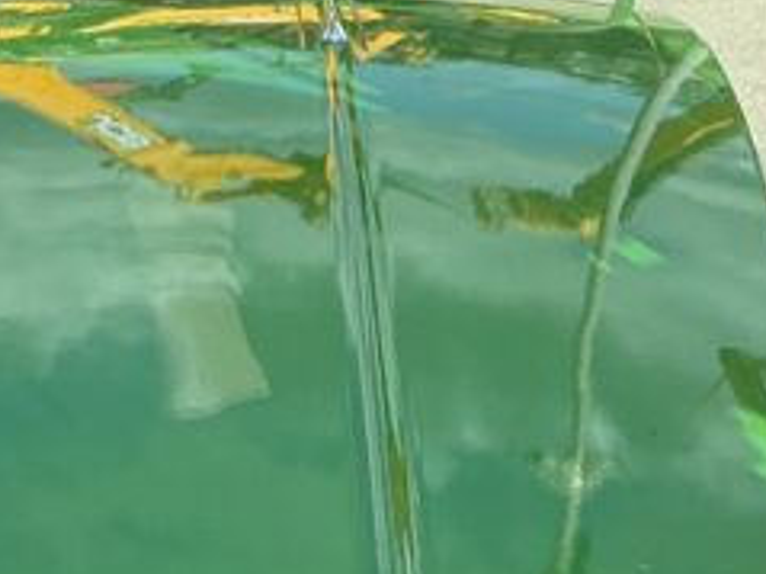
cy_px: 308
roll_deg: -4.2
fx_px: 2654
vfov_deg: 12.3
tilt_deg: -30.2
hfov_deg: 16.4
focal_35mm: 120
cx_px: 426
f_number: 1.8
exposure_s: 1/1076
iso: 25
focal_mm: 3
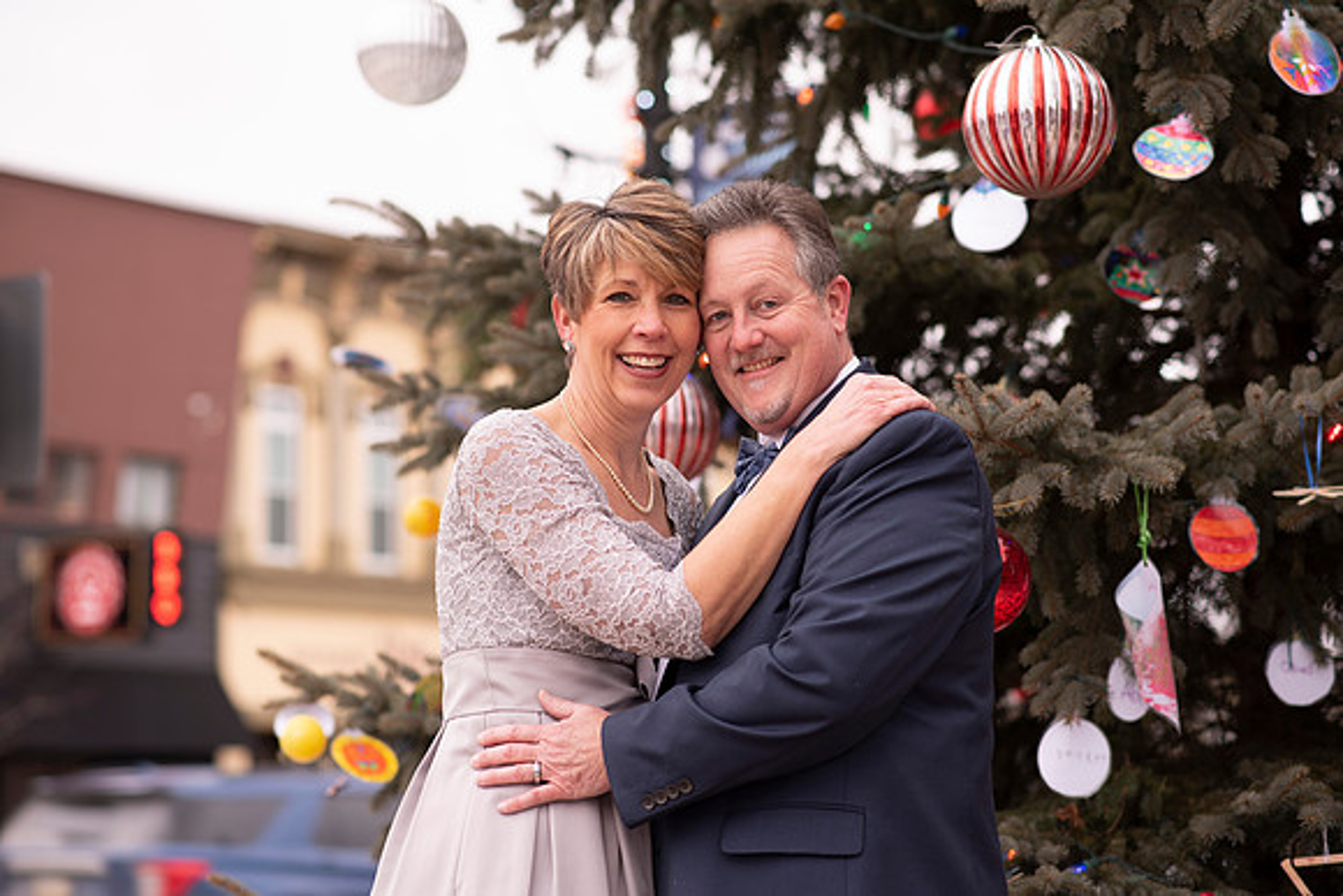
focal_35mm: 85
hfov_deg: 23.9
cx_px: 672
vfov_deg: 16.1
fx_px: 3172
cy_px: 448
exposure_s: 1/125
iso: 100
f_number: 2.5
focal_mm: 85
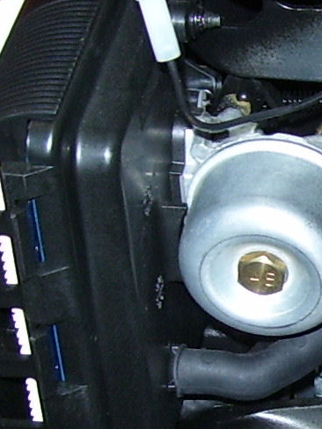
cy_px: 435
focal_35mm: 170
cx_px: 527
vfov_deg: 11.5
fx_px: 2108
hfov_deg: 8.5
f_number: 2.7
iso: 80
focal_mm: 6
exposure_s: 1/60
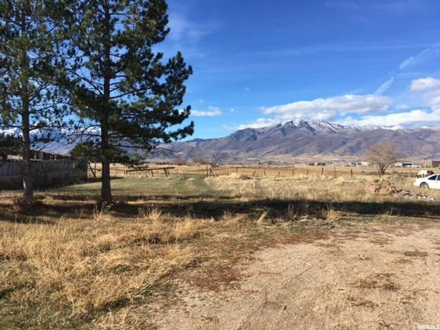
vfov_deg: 48.2
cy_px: 165
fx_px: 369
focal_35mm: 29
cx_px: 220
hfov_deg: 61.7
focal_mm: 4.15
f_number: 2.2
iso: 25
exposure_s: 1/1241
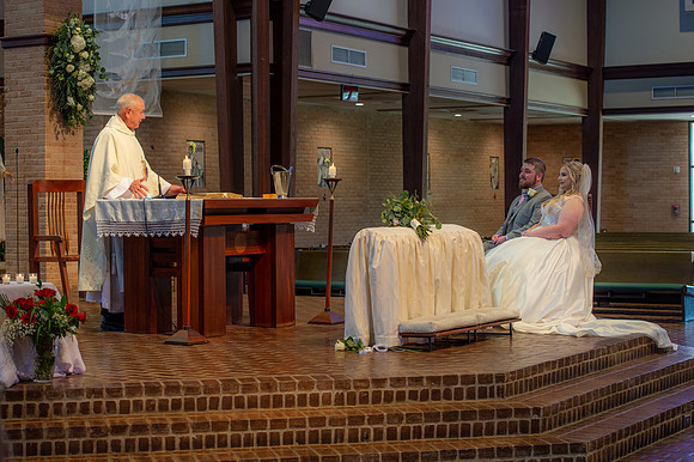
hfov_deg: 28.9
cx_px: 347
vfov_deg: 19.4
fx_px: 1349
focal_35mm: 70
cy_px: 231
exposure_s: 1/100
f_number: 4.5
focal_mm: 70
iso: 1250
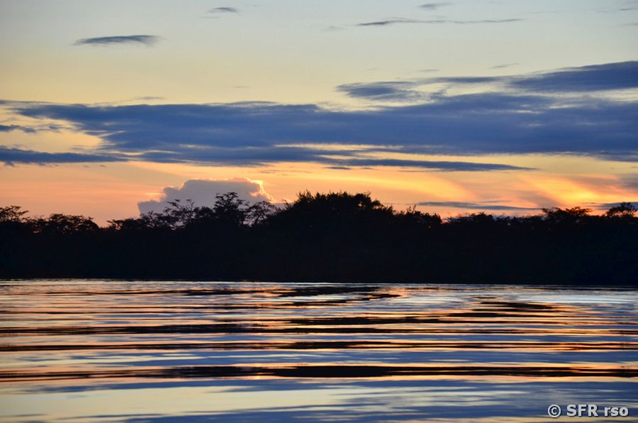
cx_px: 319
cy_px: 212
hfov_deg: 13.1
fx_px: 2785
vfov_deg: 8.7
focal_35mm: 158
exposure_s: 1/80
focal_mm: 105
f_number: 5.6
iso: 400
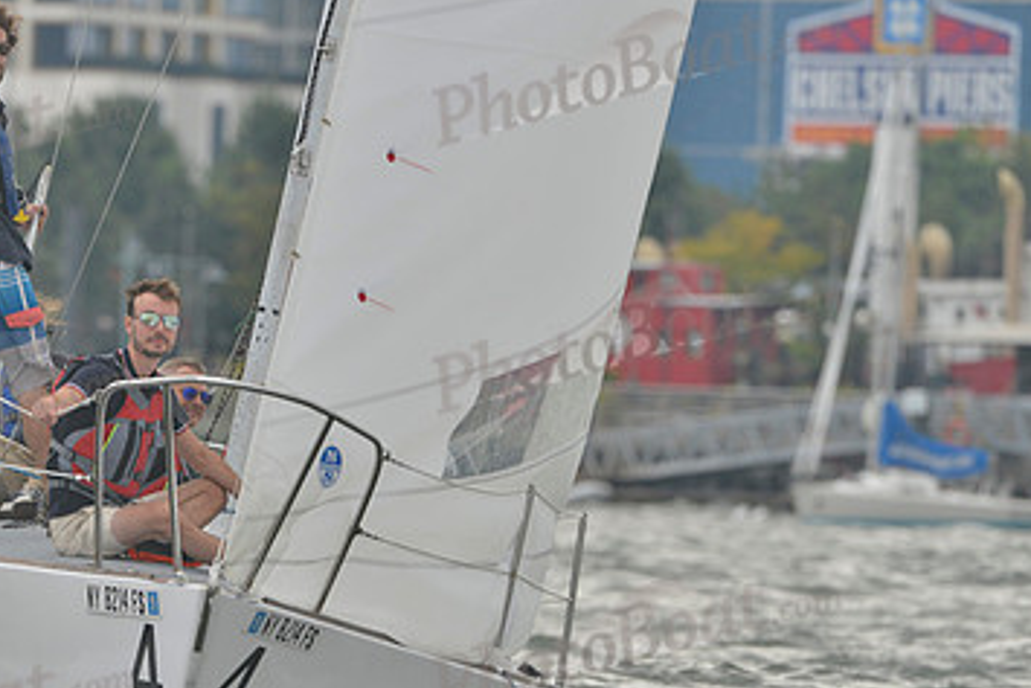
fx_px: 17762
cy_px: 530
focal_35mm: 620
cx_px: 285
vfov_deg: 2.2
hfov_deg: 3.3
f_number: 7.1
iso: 400
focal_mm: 380
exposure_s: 1/1000
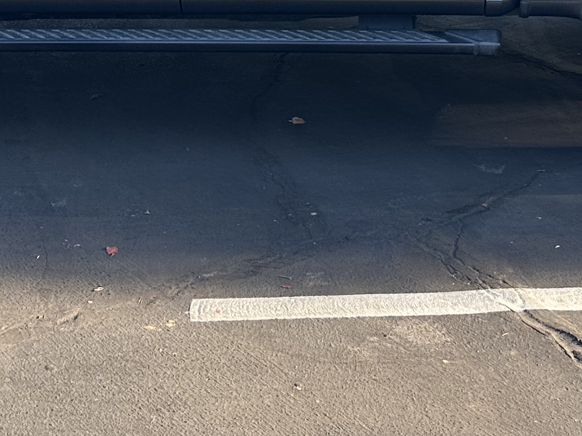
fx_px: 1379
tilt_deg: -6.6
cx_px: 305
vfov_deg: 16.4
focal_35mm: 82
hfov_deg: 23.8
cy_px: -223
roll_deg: +0.6
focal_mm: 6.86
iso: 80
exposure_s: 1/604
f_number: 1.78
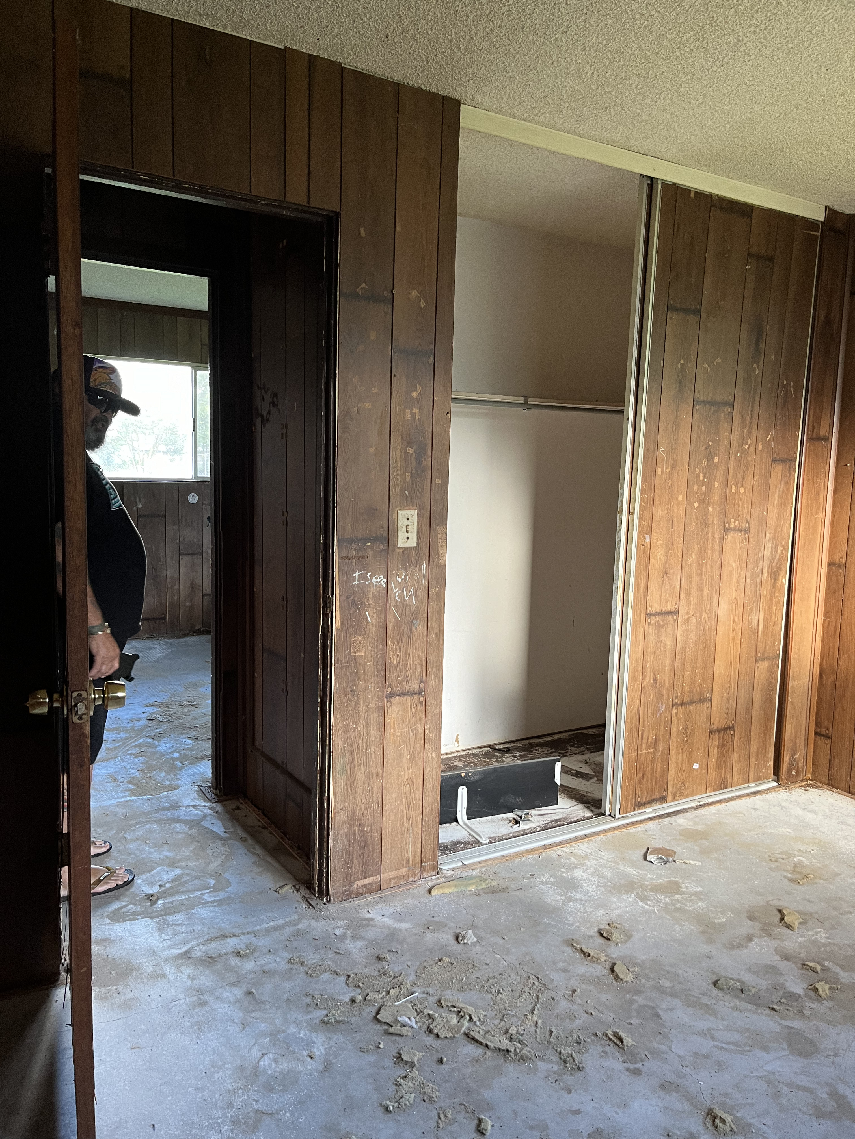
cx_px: 428
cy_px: 570
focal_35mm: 26
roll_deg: -1.1
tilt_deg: -8.4
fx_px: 856
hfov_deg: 53.1
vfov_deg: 67.3
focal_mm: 5.1
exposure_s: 1/60
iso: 160
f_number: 1.6
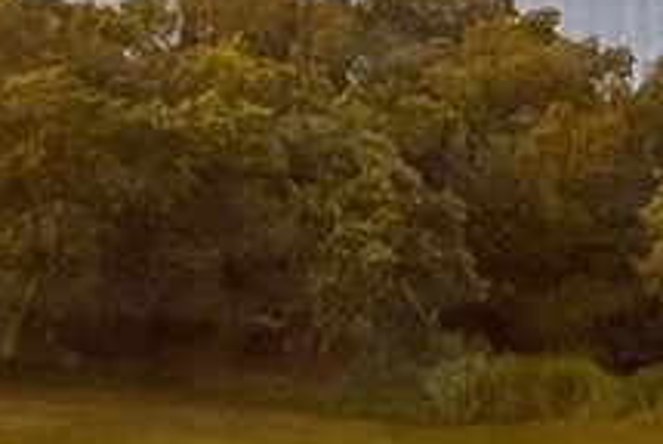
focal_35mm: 201
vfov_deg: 6.5
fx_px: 3707
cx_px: -472
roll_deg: +1.2
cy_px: -684
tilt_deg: +1.3
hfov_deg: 9.8
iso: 250
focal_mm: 5.1
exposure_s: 1/60
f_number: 1.6
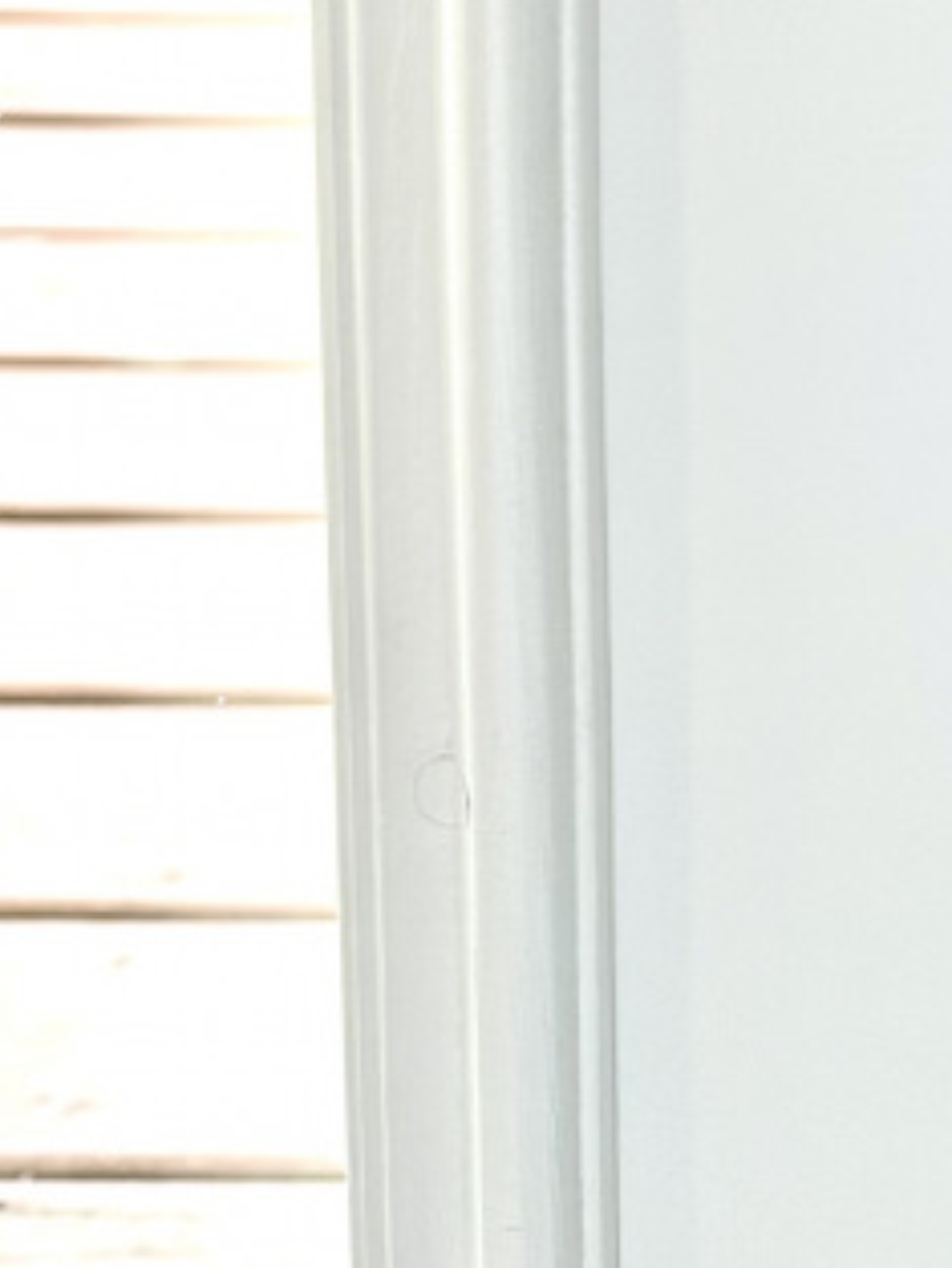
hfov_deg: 14.6
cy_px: -968
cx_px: 1556
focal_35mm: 92
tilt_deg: -8.3
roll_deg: -1.8
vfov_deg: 17.5
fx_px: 3371
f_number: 1.78
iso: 100
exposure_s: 1/120
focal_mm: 6.86
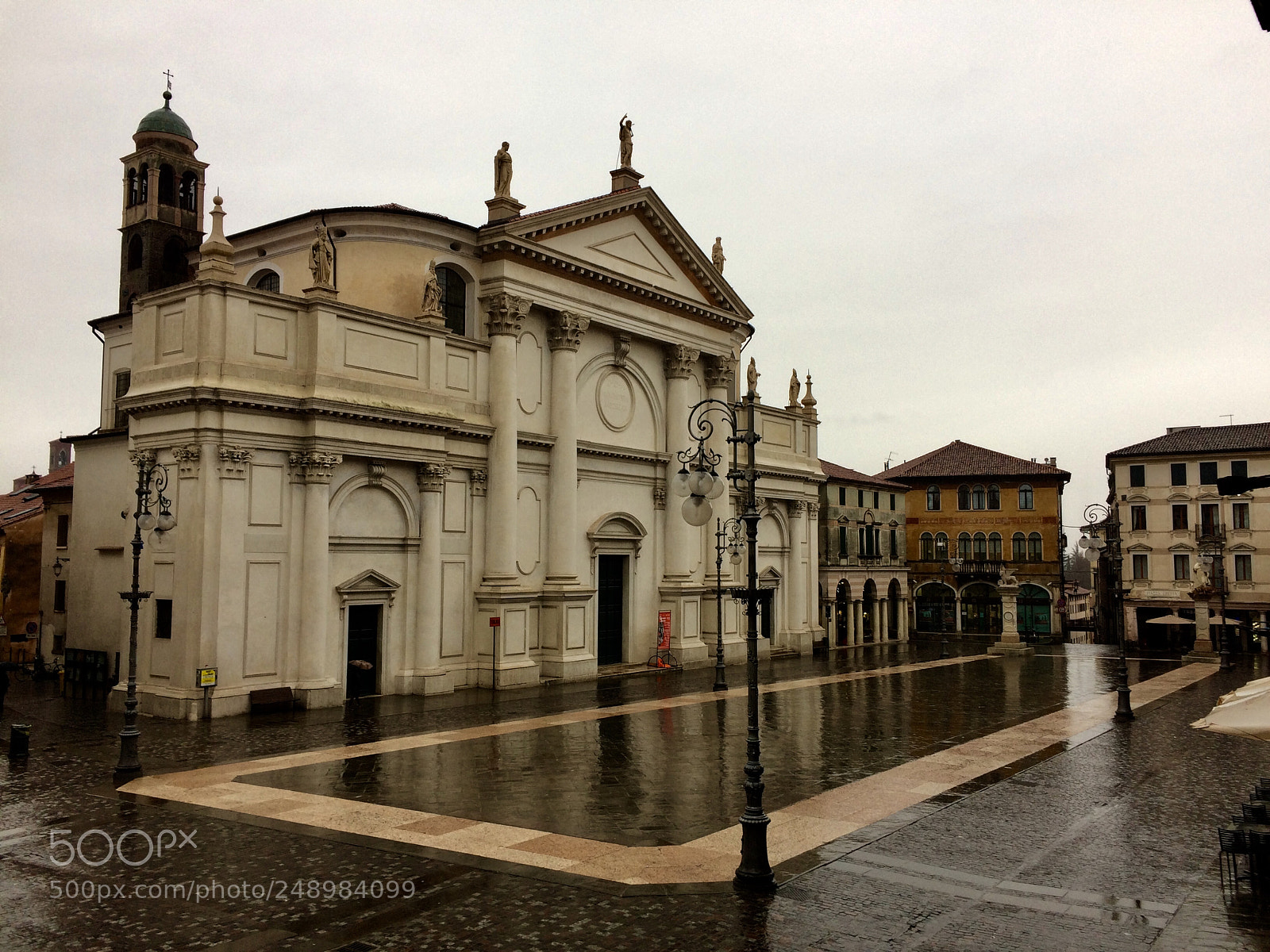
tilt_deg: +2.6
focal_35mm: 29
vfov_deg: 48.2
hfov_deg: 61.7
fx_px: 1064
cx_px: 635
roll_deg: +0.0
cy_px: 476
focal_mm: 4.15
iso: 40
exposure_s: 1/100
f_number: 2.2
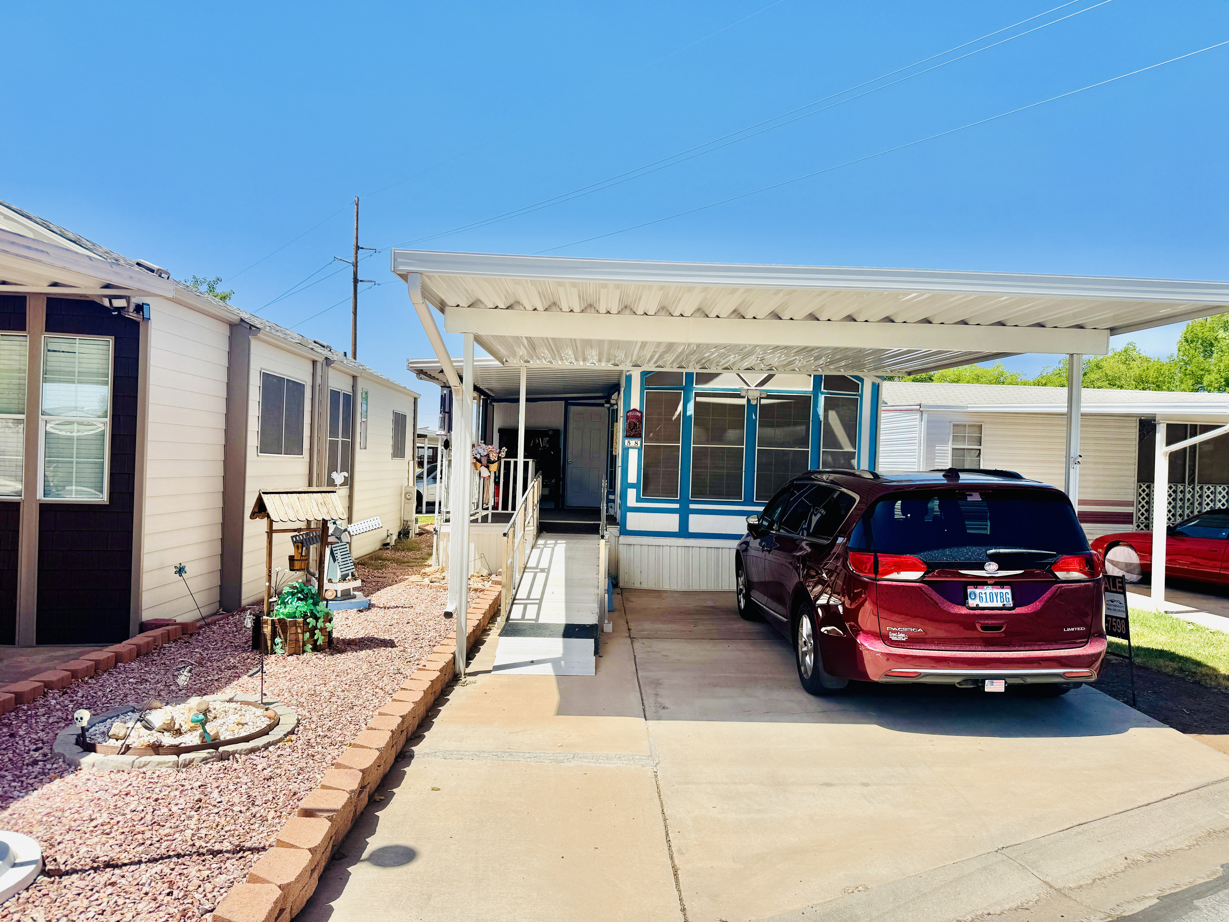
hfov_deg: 71.6
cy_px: 461
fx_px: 852
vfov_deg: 56.8
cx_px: 614
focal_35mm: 24
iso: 80
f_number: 1.78
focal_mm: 6.76
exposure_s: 1/5348
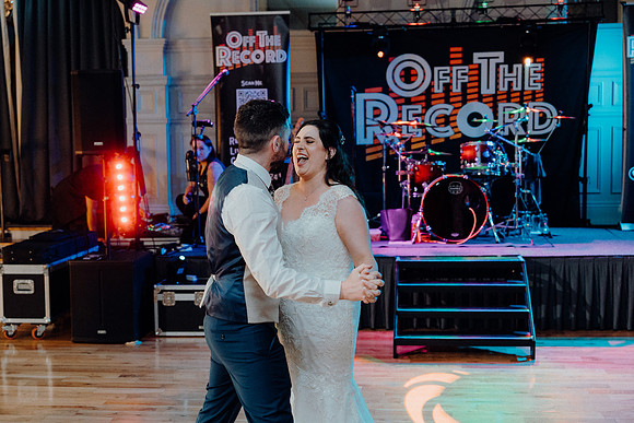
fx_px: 934
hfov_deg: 37.5
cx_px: 317
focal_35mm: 53
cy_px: 212
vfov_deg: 25.5
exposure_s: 1/200
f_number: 3.5
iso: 2500
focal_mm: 53
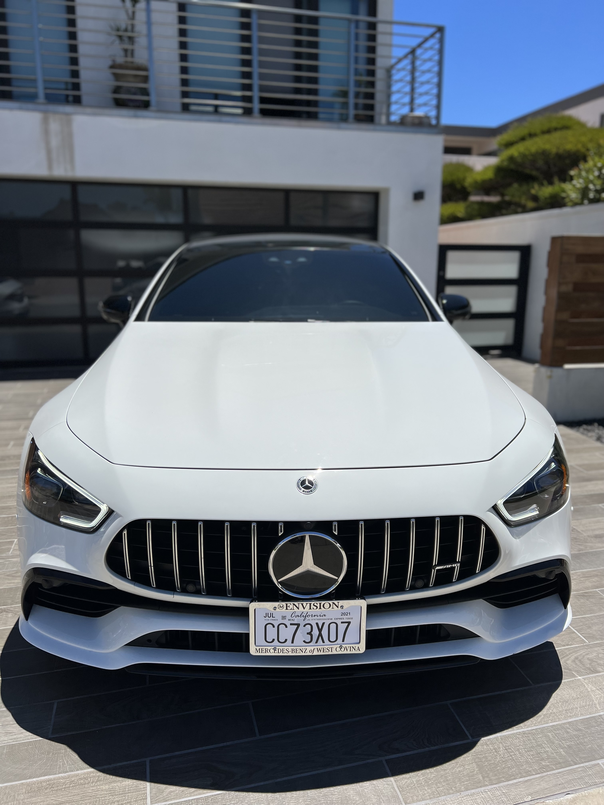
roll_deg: -0.5
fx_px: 605
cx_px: 302
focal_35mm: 26
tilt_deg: -11.6
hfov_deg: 53.1
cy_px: 402
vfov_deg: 67.3
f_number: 1.5
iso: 50
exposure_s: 1/12658
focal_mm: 5.7
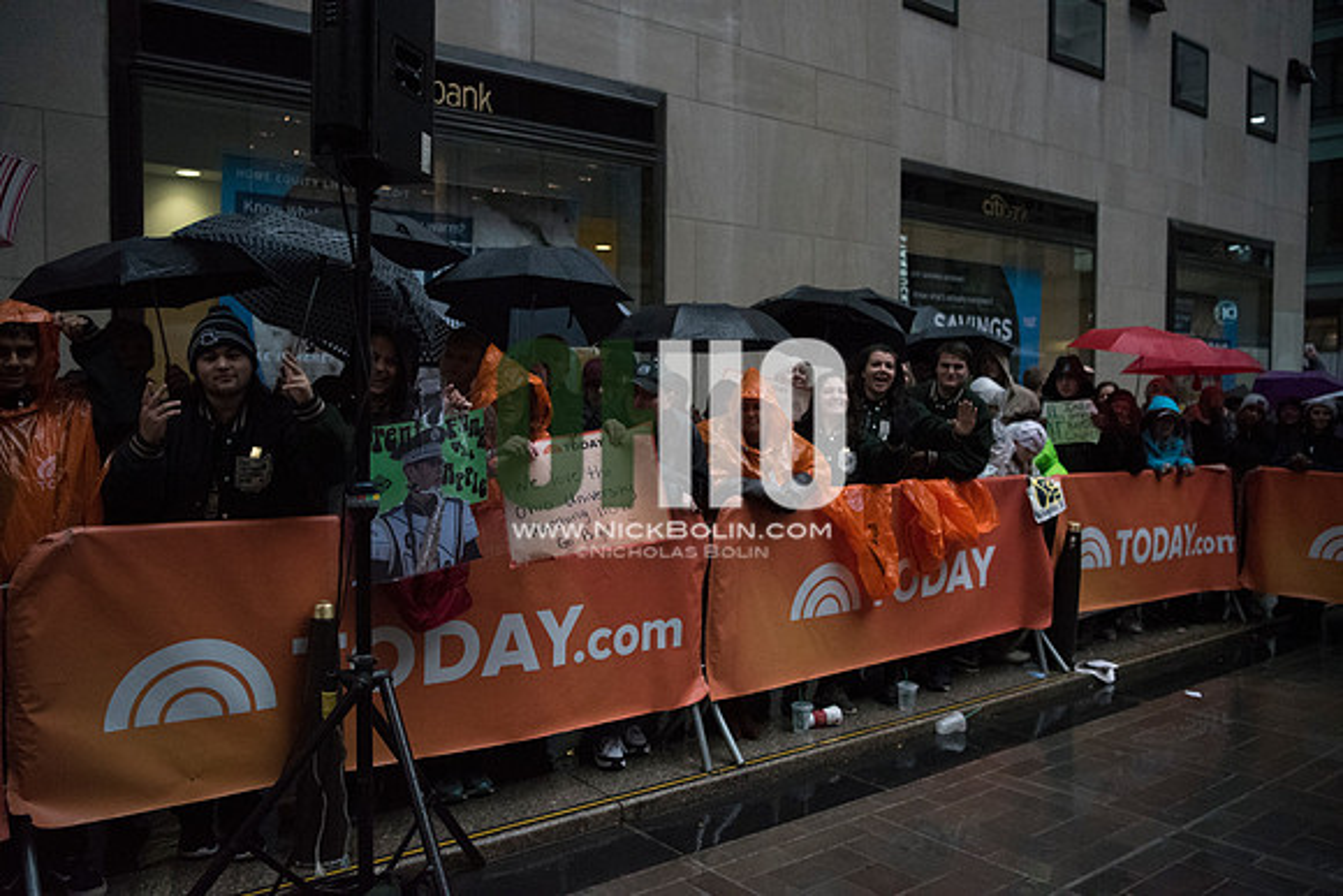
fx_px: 1119
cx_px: 672
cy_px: 448
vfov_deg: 43.6
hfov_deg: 61.9
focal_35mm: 30
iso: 10000
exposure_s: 1/2500
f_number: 2.8
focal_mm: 30
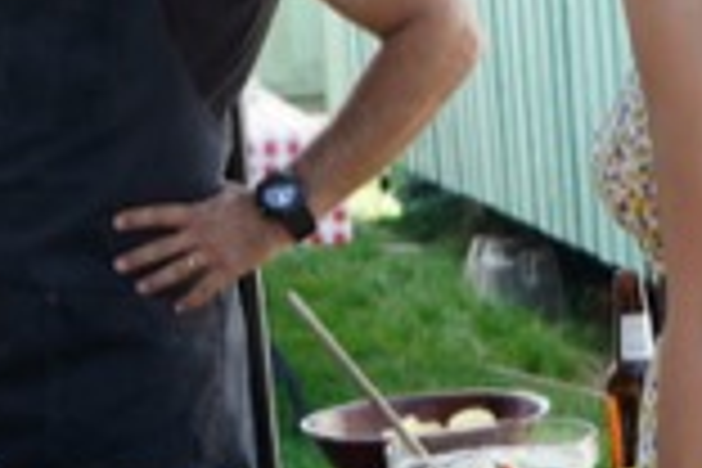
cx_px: -54
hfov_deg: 9.8
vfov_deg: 6.6
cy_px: 47
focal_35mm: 209
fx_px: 4075
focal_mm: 65
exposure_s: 1/160
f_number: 6.3
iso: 400
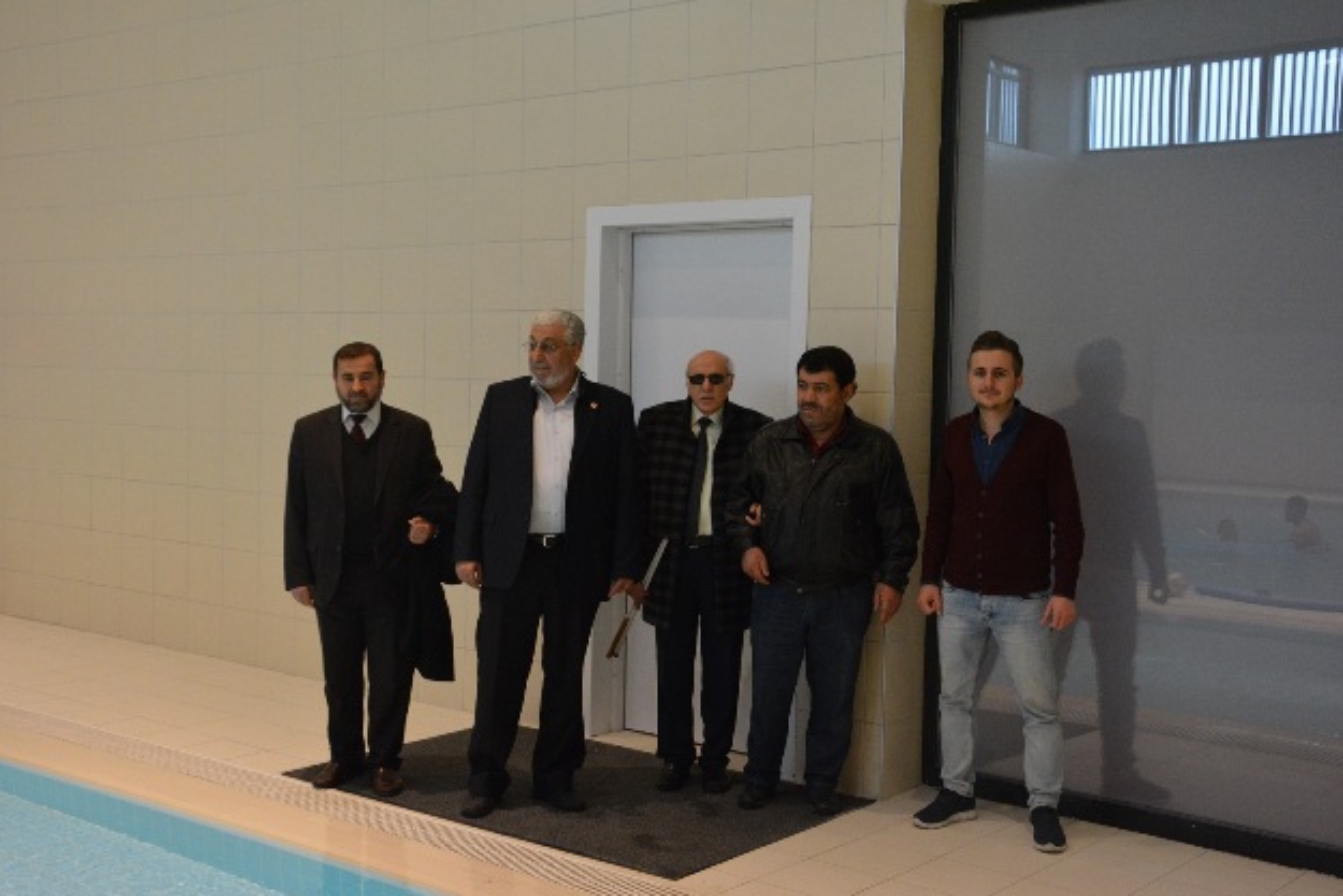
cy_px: 444
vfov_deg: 31.2
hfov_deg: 45.4
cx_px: 658
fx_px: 1604
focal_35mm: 43
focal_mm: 28
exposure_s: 1/160
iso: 3200
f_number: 6.3
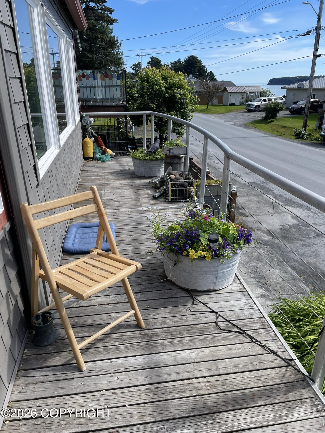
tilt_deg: -19.6
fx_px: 325
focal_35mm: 26
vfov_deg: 67.3
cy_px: 216
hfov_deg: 53.1
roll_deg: +1.1
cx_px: 162
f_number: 1.6
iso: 32
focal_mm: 4.2
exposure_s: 1/2451
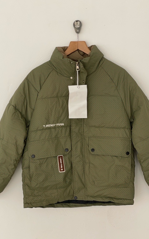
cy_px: 122
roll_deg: +1.5
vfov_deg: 34.5
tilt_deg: -2.2
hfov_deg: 22.0
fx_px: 383
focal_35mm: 59
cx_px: 76
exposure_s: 1/122
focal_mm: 6
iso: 40
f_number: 2
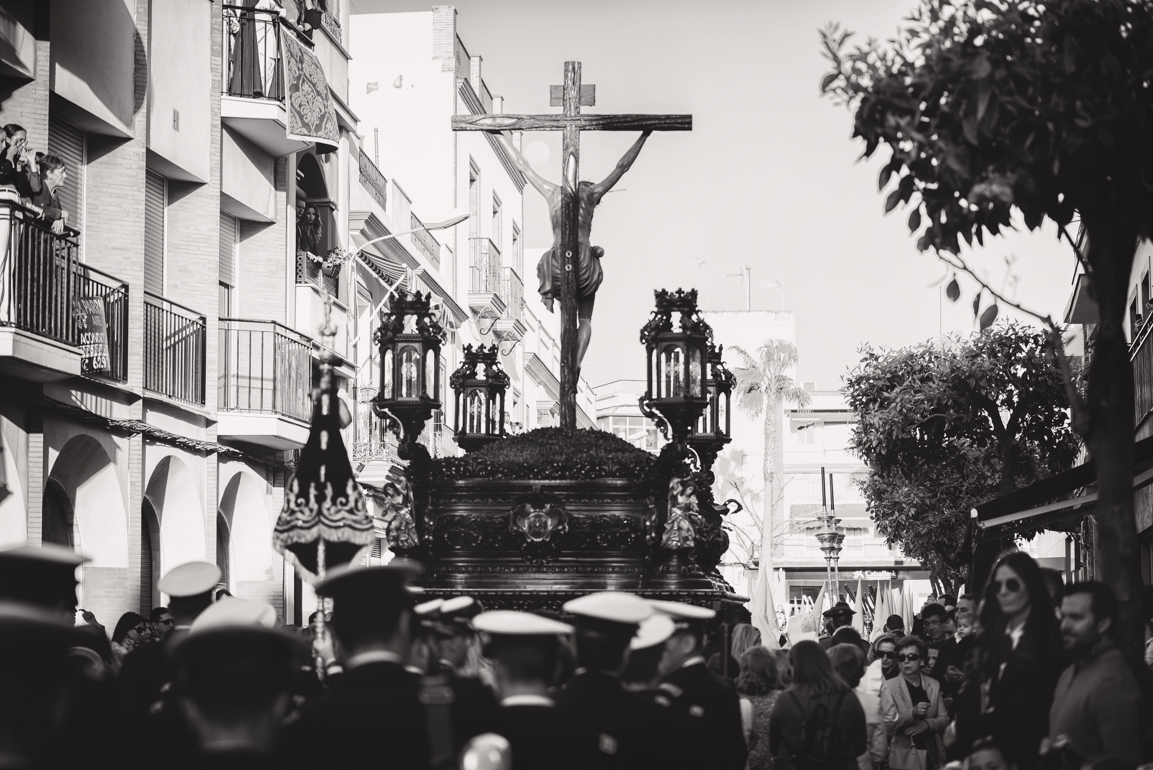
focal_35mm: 82
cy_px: 385
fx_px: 2627
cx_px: 576
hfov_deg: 24.8
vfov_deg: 16.7
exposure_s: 1/320
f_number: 2.8
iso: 100
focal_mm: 82
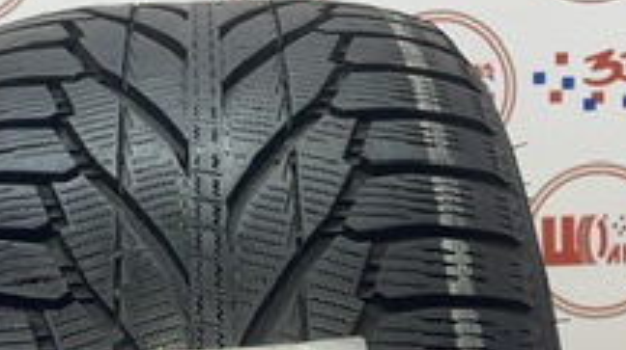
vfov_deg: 13.6
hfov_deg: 25.0
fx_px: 1393
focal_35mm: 84
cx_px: 156
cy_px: 515
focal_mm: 4.2
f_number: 1.6
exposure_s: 1/100
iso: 64
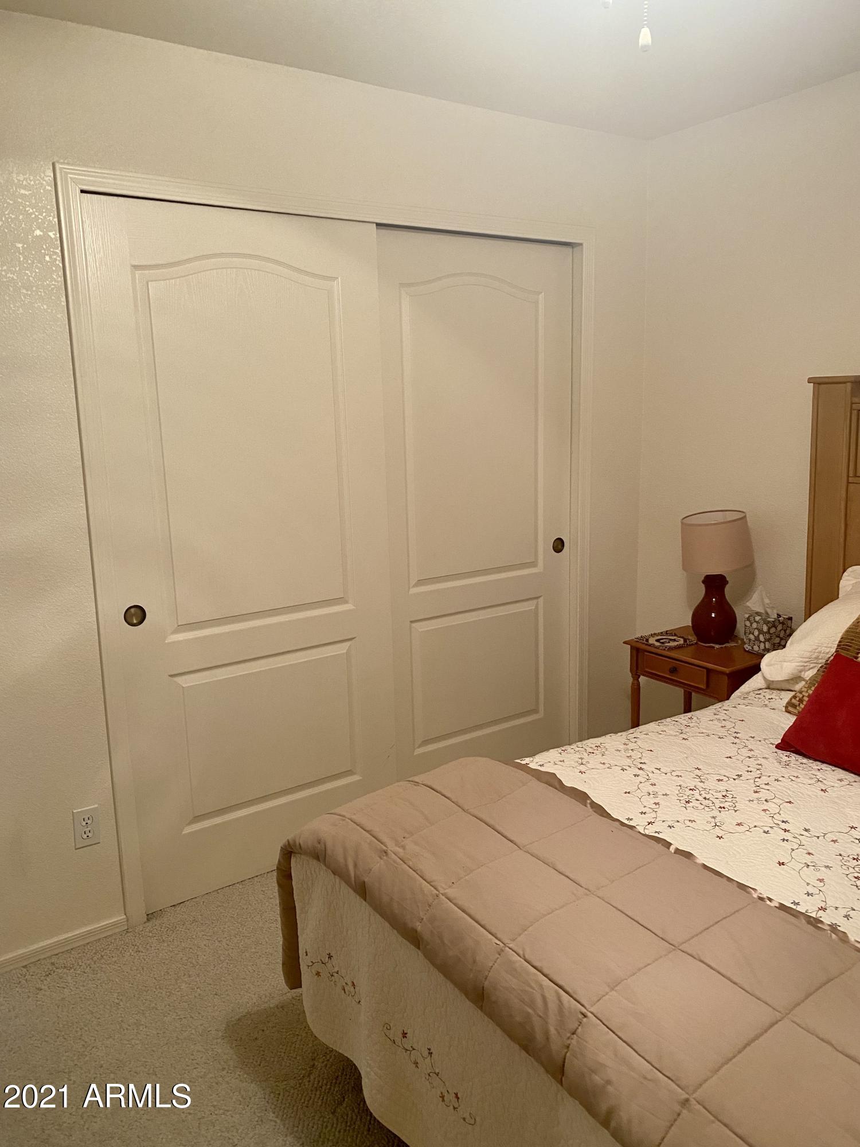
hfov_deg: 53.1
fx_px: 861
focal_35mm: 26
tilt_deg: -9.9
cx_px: 430
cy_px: 574
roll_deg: +1.0
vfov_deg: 67.3
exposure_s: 1/60
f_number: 1.8
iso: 250
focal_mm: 4.25
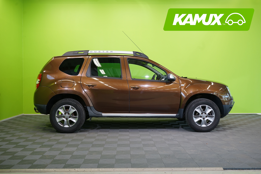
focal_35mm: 35
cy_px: 87
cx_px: 130
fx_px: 254
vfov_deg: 37.9
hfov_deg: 54.4
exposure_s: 1/30
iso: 500
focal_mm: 35
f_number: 6.3
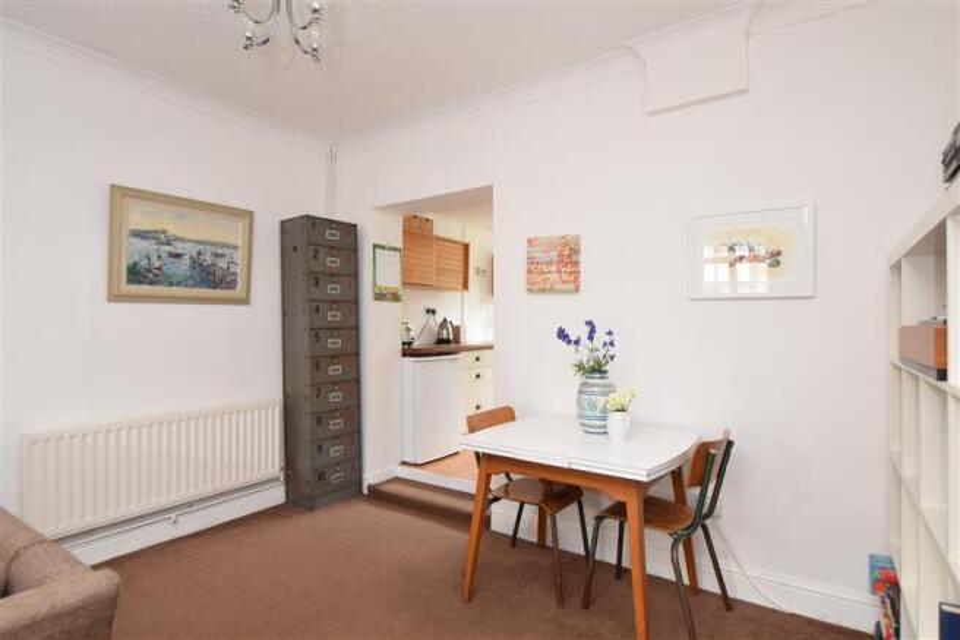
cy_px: 320
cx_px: 480
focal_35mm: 18
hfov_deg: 90.0
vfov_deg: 67.4
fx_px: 480
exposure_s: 1/2.5
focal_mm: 12
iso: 400
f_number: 10
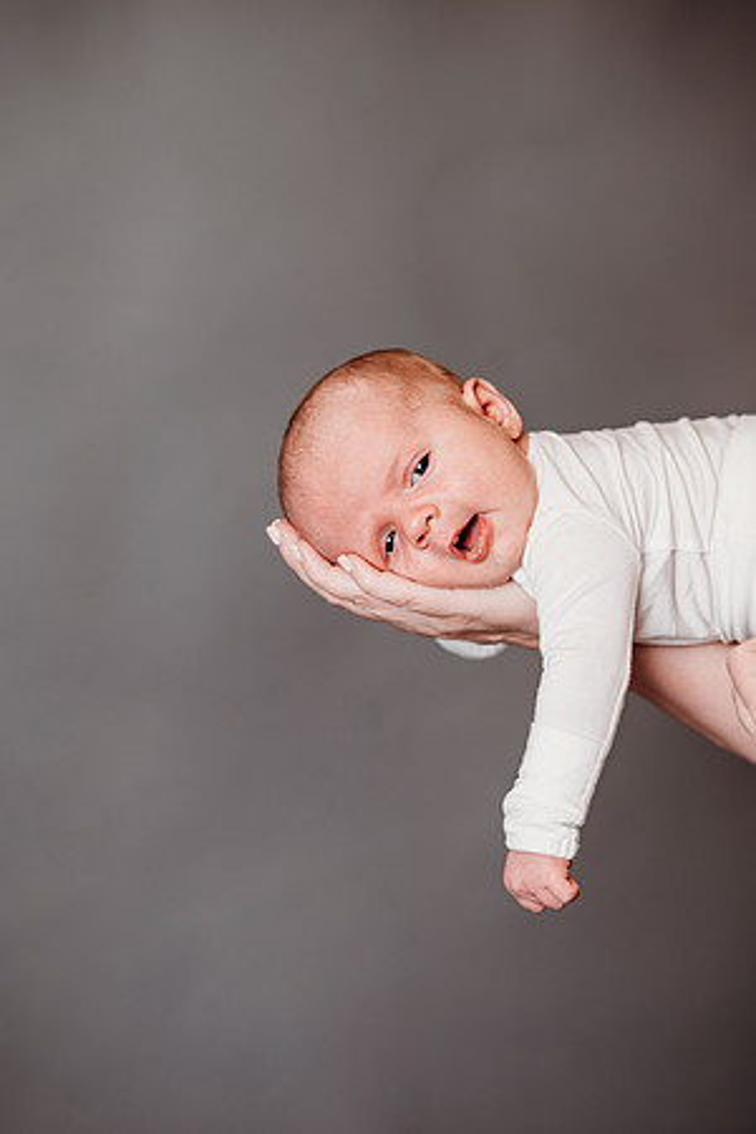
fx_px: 2677
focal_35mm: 85
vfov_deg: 23.9
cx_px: 378
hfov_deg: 16.1
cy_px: 567
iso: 160
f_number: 2.5
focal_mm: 85
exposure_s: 1/160
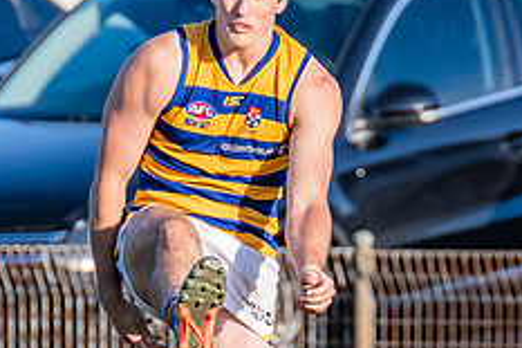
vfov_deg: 0.6
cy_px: 319
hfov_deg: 0.9
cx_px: 176
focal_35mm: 2197
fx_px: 31833
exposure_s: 1/1600
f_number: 7.1
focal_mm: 420
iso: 800
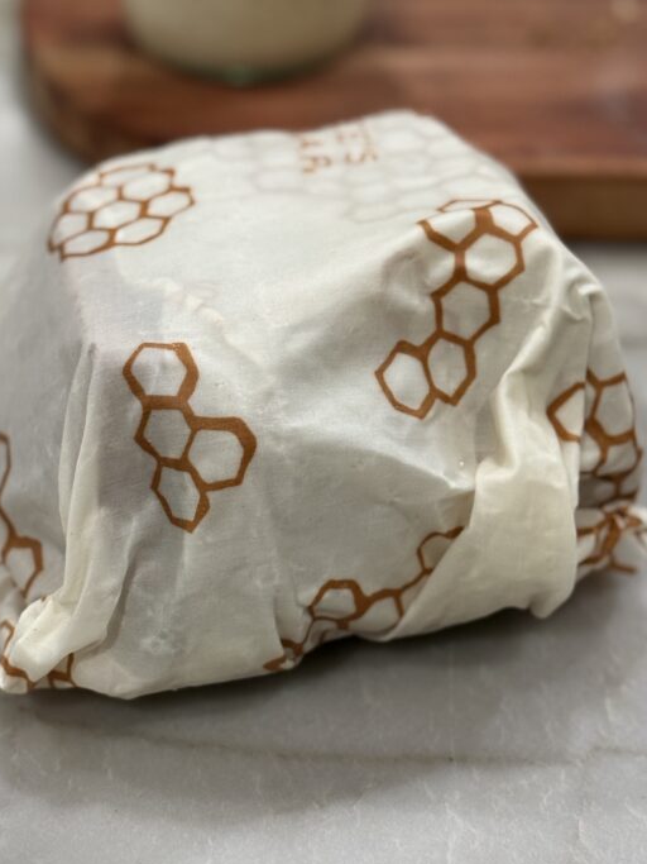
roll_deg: -2.1
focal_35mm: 72
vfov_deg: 27.0
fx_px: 1795
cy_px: 344
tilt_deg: -31.2
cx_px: 283
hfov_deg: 20.4
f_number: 1.78
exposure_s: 1/60
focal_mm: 6.76
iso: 250
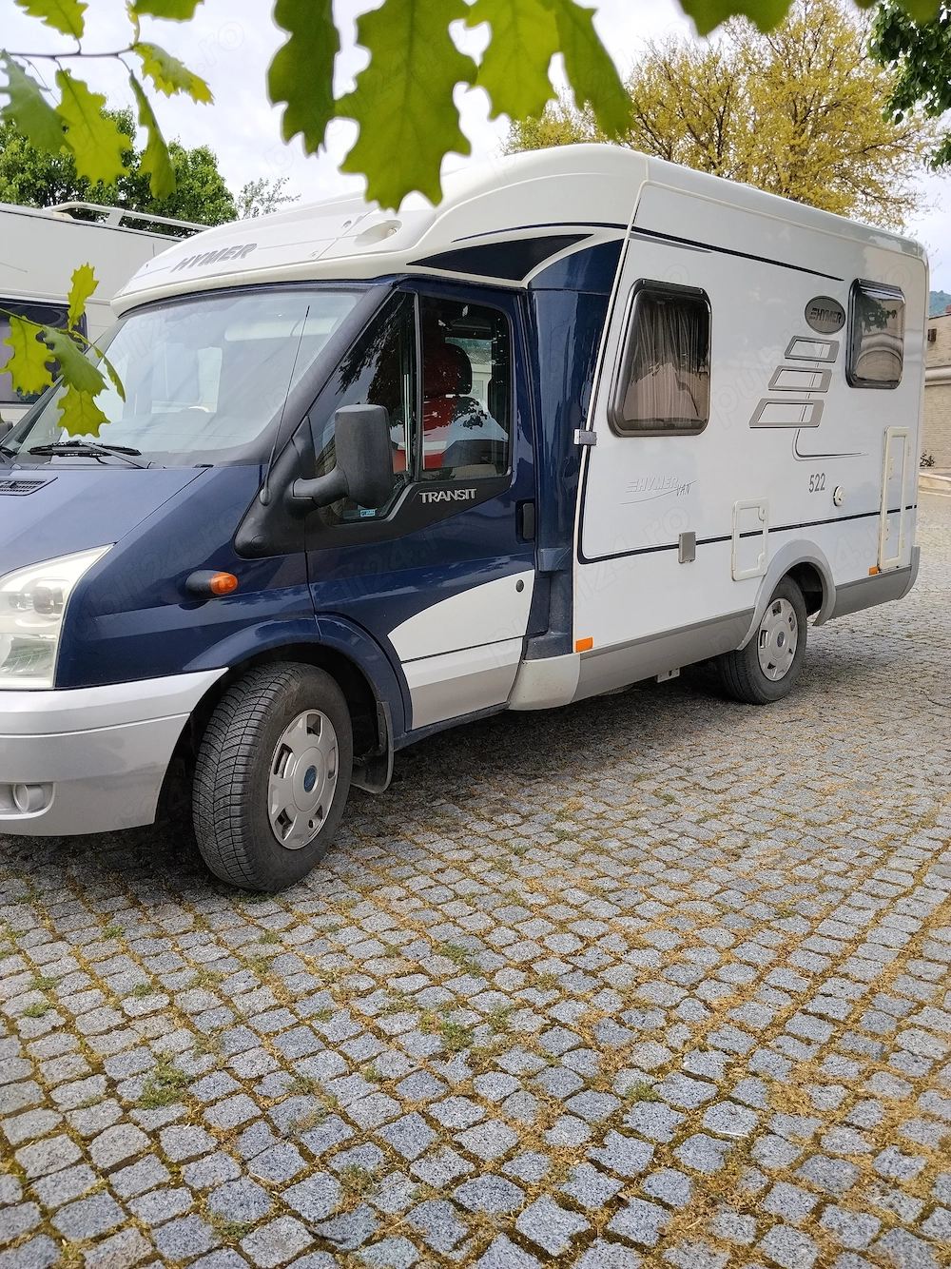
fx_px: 1063
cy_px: 634
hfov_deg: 48.2
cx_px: 476
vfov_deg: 61.7
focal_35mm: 29
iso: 50
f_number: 1.8
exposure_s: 1/865
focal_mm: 4.22
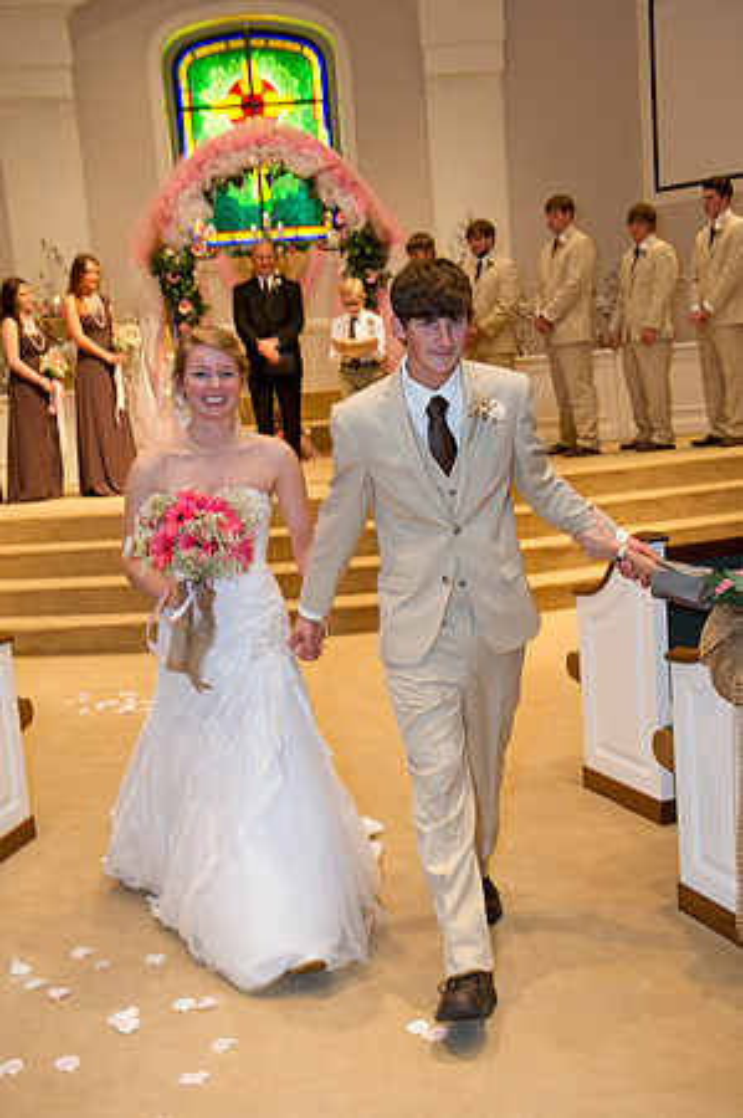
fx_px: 1365
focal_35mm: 44
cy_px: 559
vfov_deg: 44.5
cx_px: 372
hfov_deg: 30.4
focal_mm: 44
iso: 1600
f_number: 5
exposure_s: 1/125
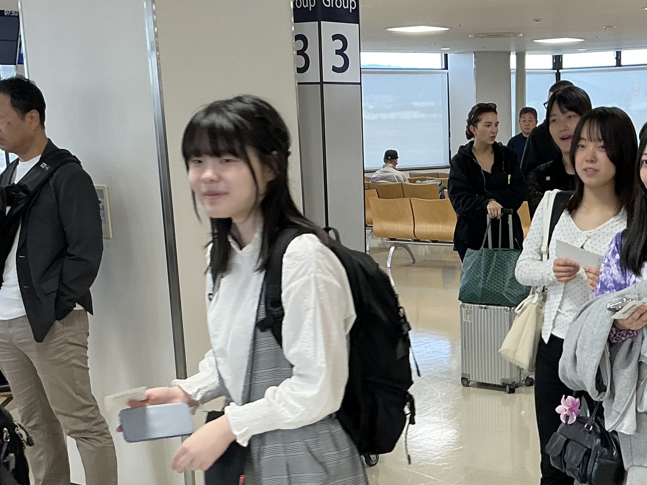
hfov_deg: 31.7
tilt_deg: -10.6
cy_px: 362
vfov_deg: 24.2
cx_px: 474
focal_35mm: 60
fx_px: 1121
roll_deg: +2.1
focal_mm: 3
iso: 50
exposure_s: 1/60
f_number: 1.8
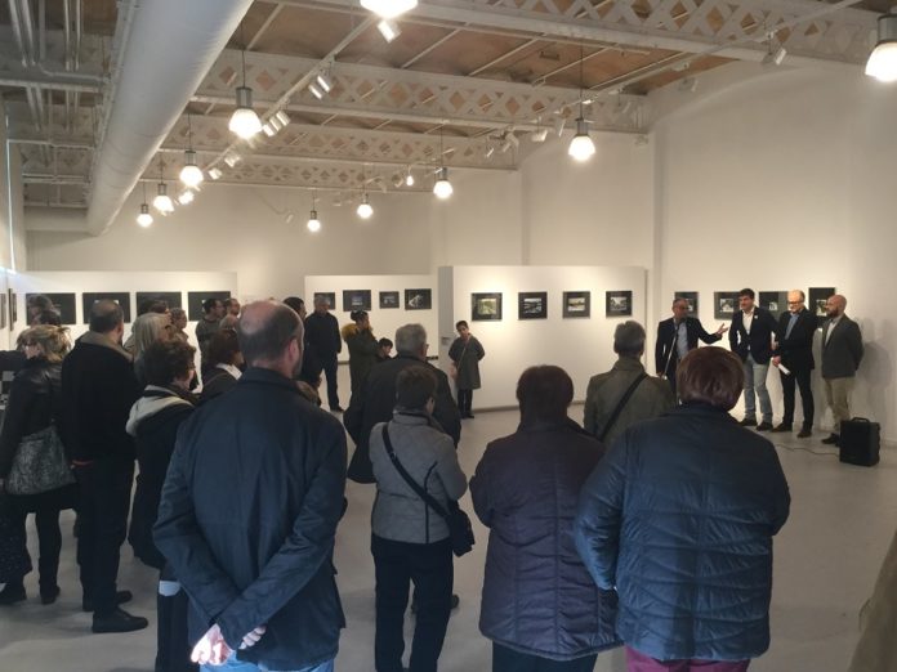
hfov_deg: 58.4
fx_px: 803
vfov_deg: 45.4
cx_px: 448
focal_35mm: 31
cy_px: 336
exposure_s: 1/33
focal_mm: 3.3
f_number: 2.4
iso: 64
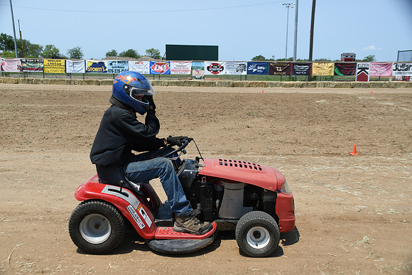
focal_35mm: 42
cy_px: 138
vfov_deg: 31.9
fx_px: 481
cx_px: 206
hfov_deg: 46.4
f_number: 5
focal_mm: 28
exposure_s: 1/1000
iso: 100
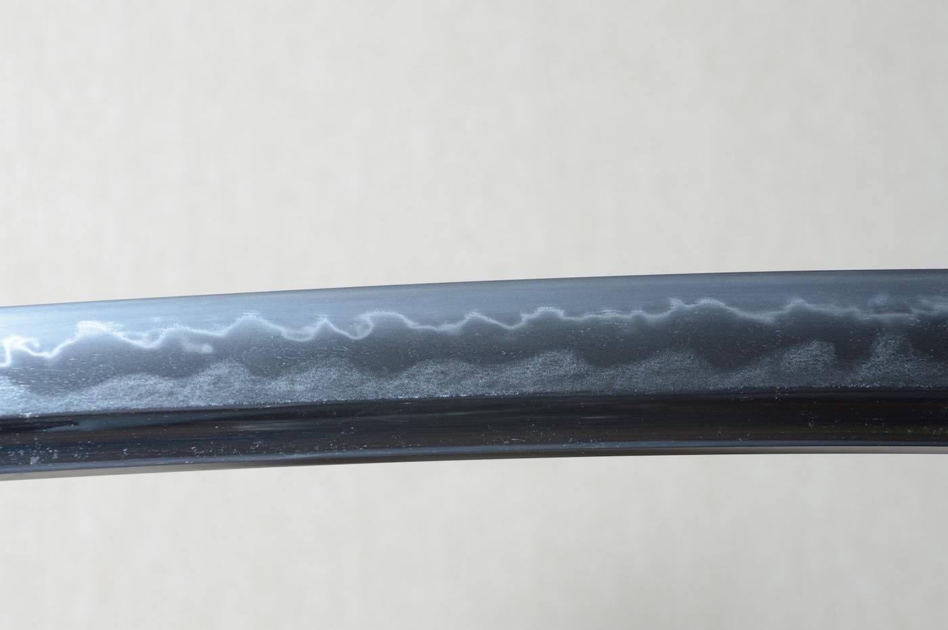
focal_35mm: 135
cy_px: 315
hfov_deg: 15.2
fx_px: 3552
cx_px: 474
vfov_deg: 10.1
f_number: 11
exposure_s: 1/1.6
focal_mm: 90
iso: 400
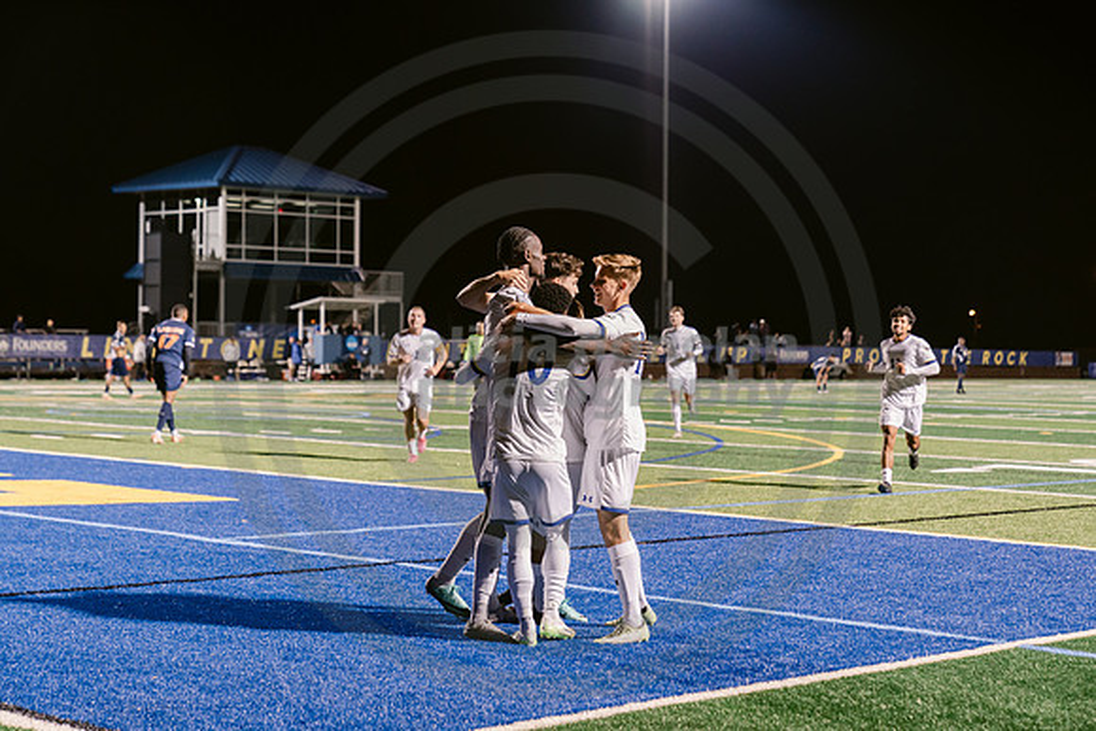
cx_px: 548
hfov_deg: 28.8
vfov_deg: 19.5
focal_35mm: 70
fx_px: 2132
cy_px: 366
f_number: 3.2
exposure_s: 1/250
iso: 2500
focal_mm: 70
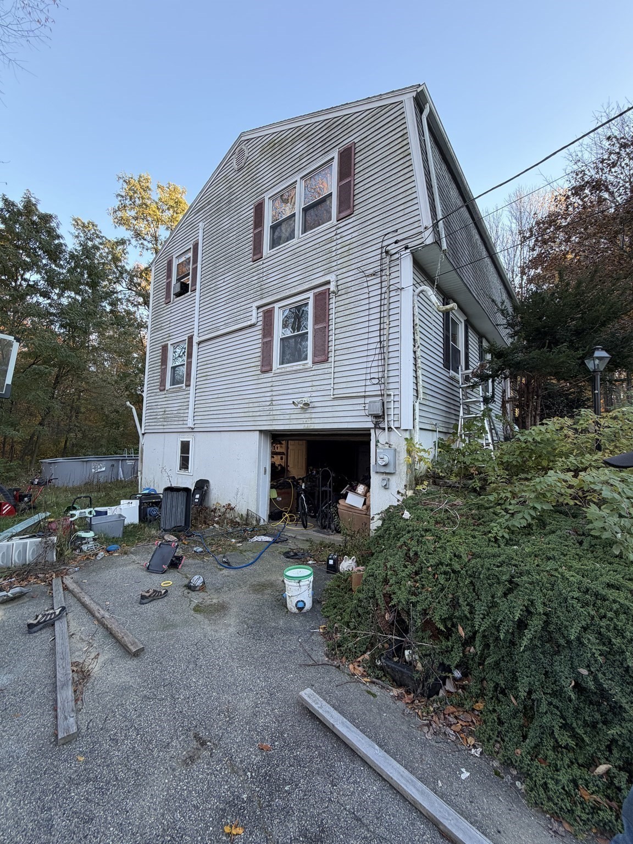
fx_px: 341
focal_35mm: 14
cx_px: 316
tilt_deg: +4.8
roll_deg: -1.7
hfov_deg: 85.7
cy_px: 422
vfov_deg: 102.1
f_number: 2.2
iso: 50
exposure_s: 1/121
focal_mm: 2.22
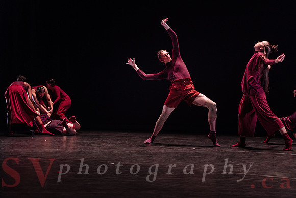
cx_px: 148
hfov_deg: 39.6
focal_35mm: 50
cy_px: 99
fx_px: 411
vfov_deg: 27.0
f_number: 2.8
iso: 1250
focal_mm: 50
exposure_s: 1/200
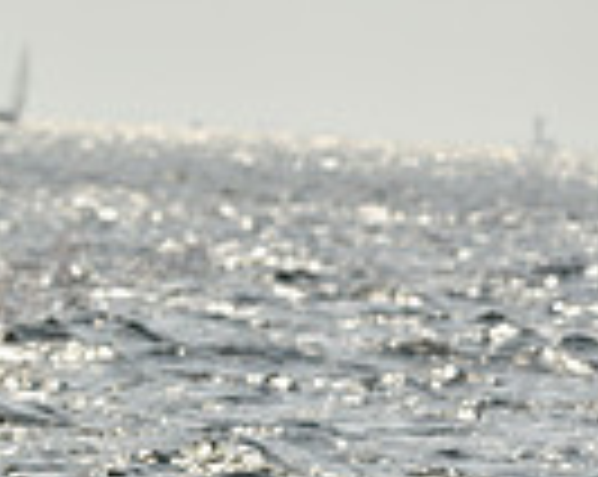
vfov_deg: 1.7
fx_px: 15923
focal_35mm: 901
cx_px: -652
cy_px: 146
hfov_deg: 2.1
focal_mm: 220
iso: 250
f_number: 6.3
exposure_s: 1/2000
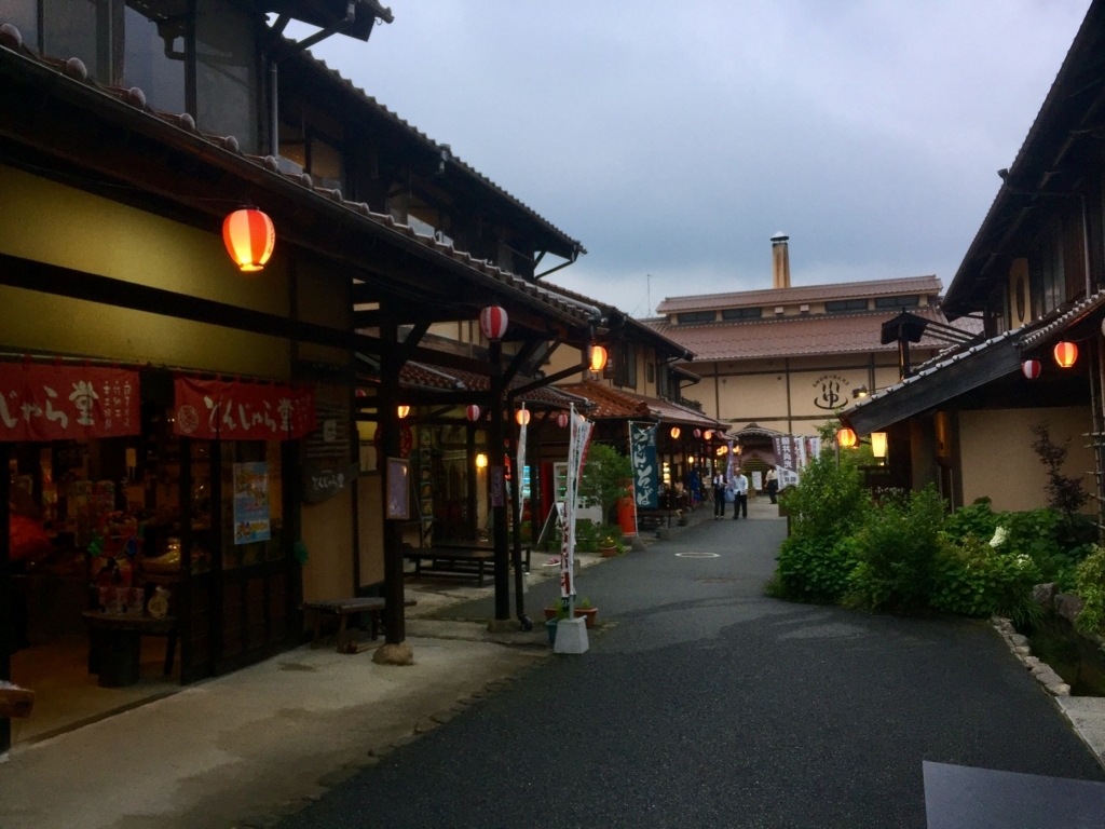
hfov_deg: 61.7
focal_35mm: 29
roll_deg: +1.5
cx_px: 552
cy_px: 414
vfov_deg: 48.2
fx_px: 926
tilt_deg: +2.0
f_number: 2.2
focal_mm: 4.15
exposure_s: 1/120
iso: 50
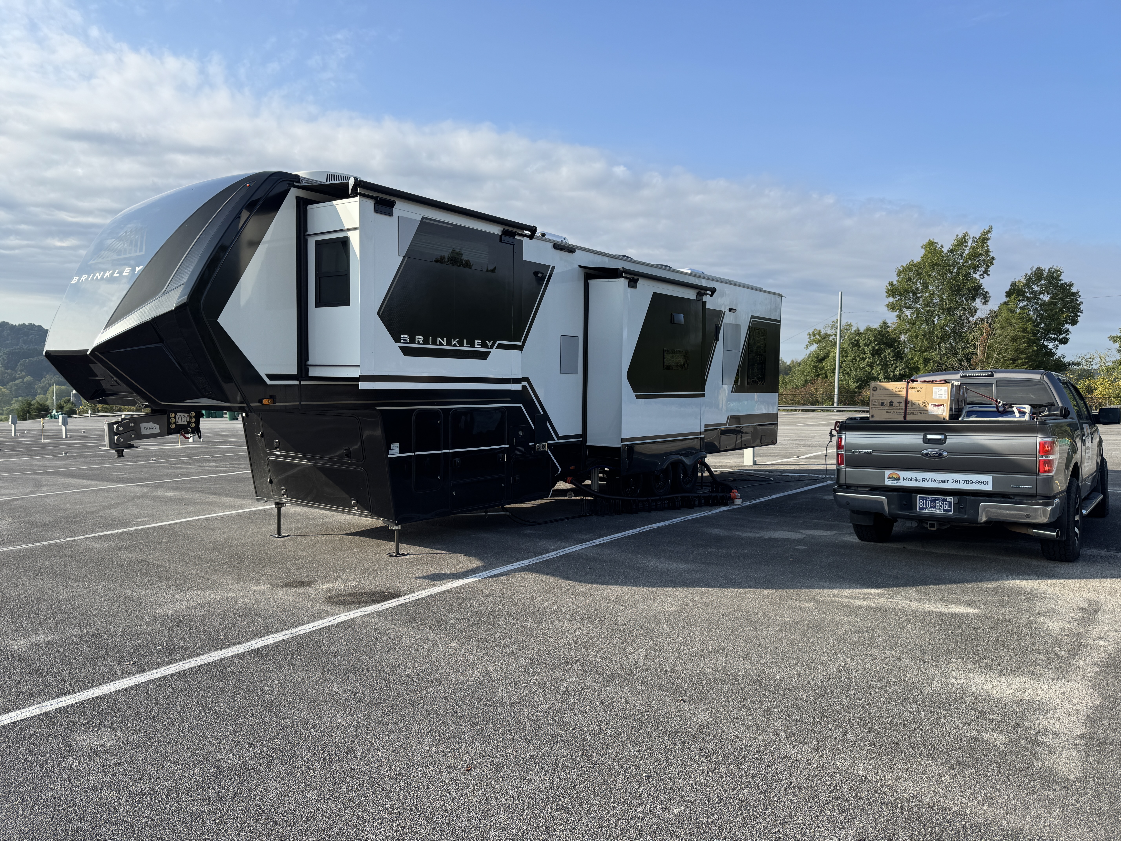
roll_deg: +1.3
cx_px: 560
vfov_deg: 56.8
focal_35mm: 24
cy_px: 420
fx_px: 777
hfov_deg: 71.6
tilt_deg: -0.6
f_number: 1.78
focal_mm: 6.76
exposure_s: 1/2833
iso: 80
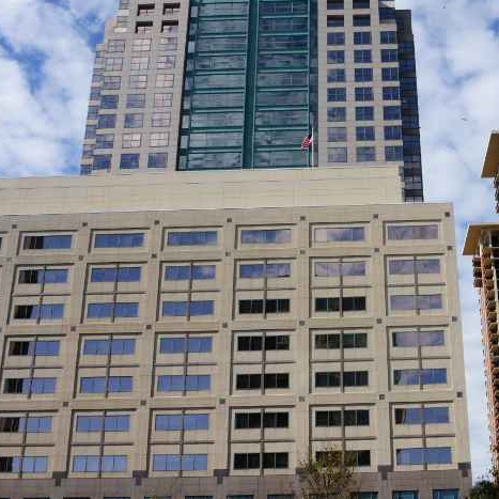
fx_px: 832
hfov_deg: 32.7
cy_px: 228
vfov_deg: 33.4
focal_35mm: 51
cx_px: 383
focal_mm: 28
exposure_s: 1/2000
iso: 400
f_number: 6.3
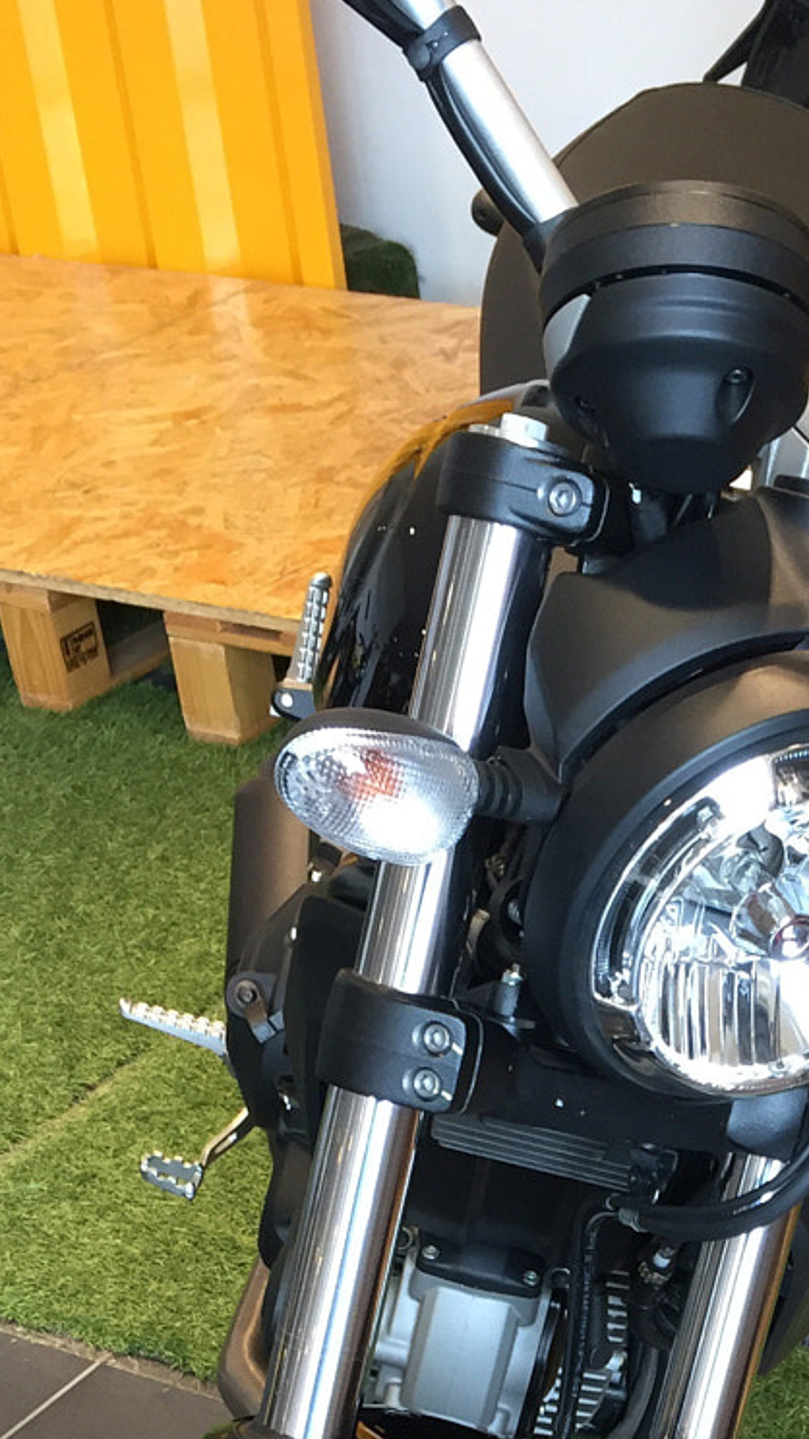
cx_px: 689
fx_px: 2593
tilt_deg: -39.3
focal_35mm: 68
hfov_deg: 17.5
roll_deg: +3.4
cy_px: 1491
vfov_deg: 28.7
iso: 40
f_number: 2.2
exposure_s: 1/33
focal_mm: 4.15
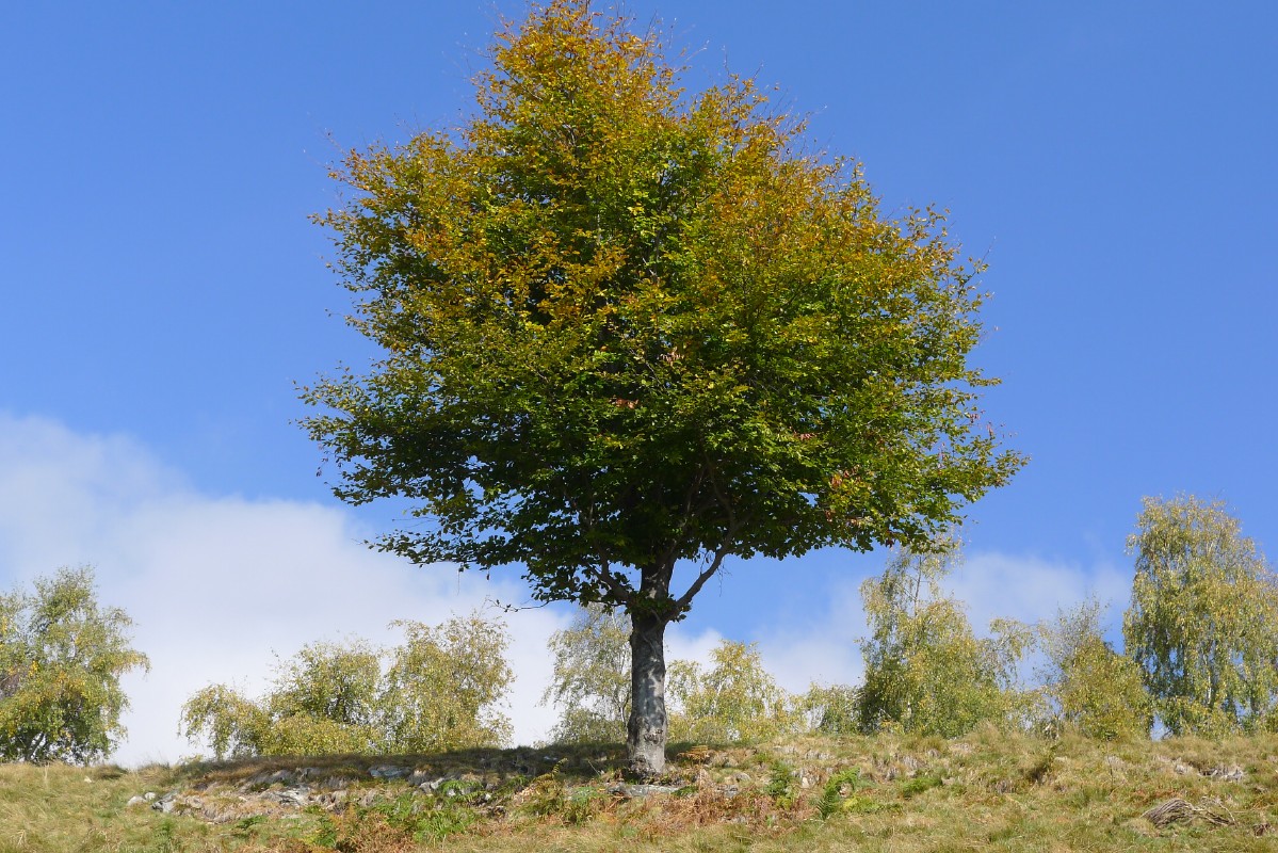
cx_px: 639
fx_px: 2308
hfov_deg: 31.0
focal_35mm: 65
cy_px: 426
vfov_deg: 20.9
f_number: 4
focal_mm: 13.9
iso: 80
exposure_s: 1/500
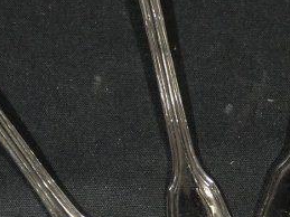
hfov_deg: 11.6
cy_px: 389
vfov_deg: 8.4
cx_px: 256
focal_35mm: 170
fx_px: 1424
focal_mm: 7.8
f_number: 3.7
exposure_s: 1/125
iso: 250
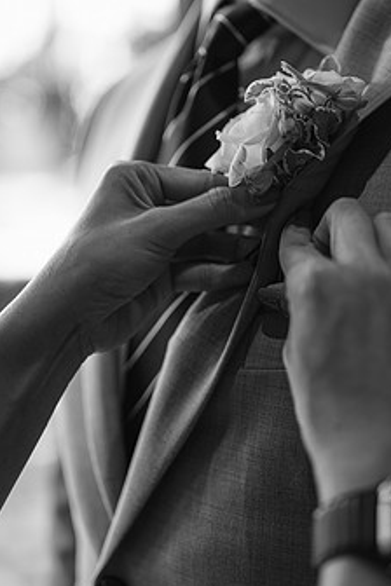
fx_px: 1091
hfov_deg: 20.3
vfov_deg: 30.0
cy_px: 221
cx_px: 201
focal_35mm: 67
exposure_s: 1/100
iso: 64
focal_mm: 50
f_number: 1.8
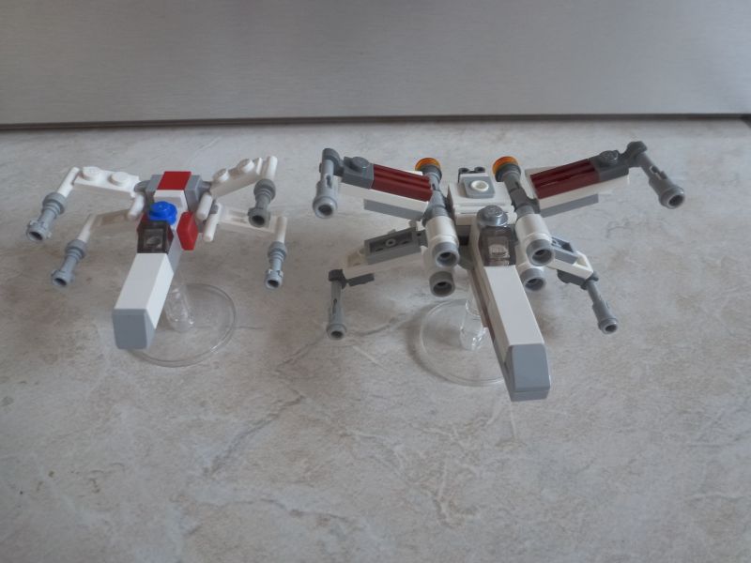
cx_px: 376
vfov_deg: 56.8
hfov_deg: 71.6
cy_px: 282
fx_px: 521
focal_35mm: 24
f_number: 3.3
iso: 400
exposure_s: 1/6
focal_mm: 4.3
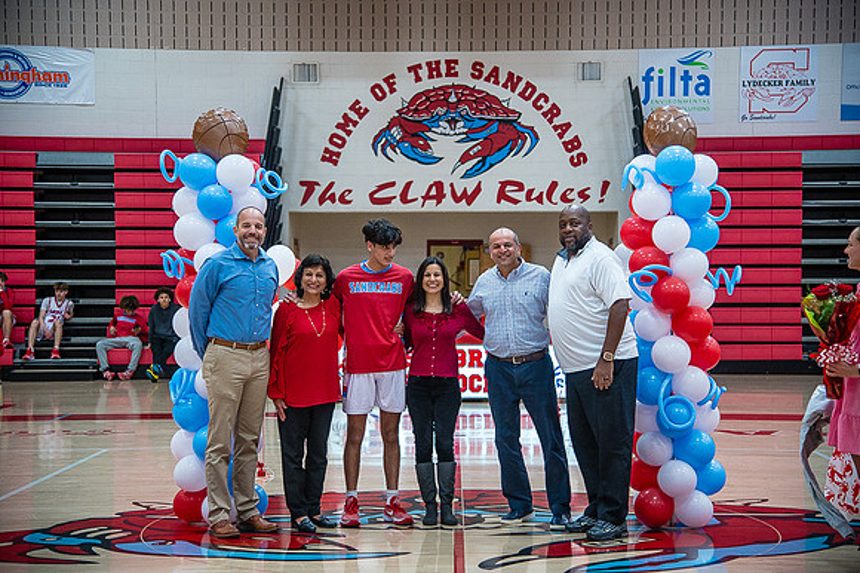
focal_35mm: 66
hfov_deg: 30.5
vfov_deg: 20.6
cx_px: 430
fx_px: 1576
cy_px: 286
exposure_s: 1/320
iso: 2000
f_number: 4
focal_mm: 66
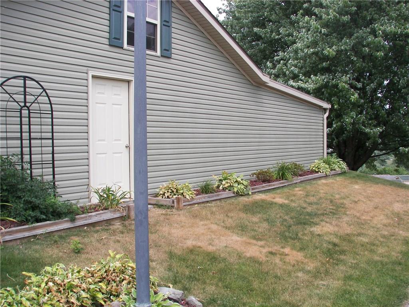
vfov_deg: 39.7
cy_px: 154
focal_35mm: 36
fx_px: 425
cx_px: 204
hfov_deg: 51.4
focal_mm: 6
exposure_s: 1/640
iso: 100
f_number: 4
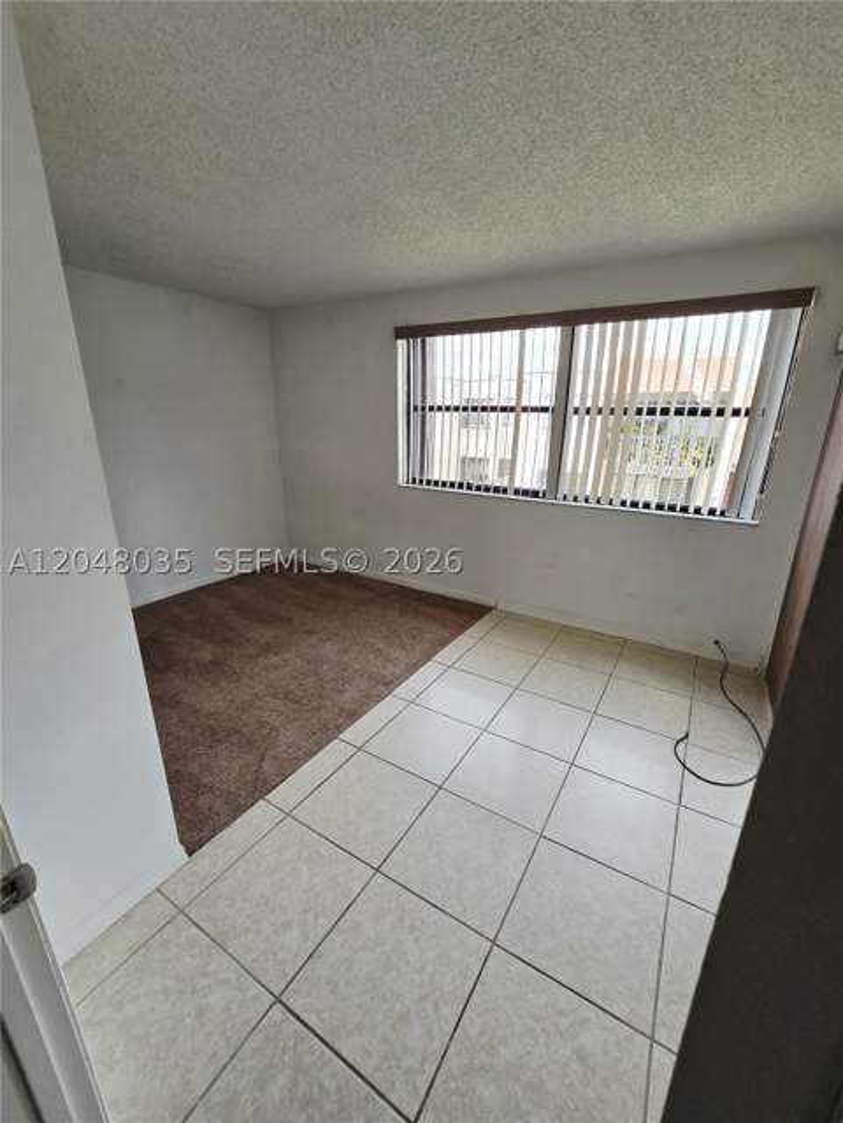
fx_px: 422
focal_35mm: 13
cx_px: 422
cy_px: 562
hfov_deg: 89.9
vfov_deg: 106.2
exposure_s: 1/357
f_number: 2.2
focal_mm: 2.2
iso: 50
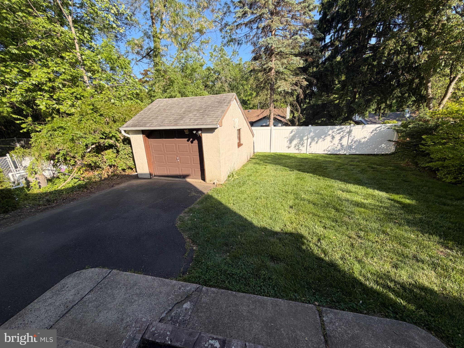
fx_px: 188
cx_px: 232
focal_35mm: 14
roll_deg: +2.6
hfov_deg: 102.1
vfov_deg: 85.7
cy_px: 174
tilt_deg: -15.2
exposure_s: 1/502
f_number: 2.2
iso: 40
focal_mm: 2.22
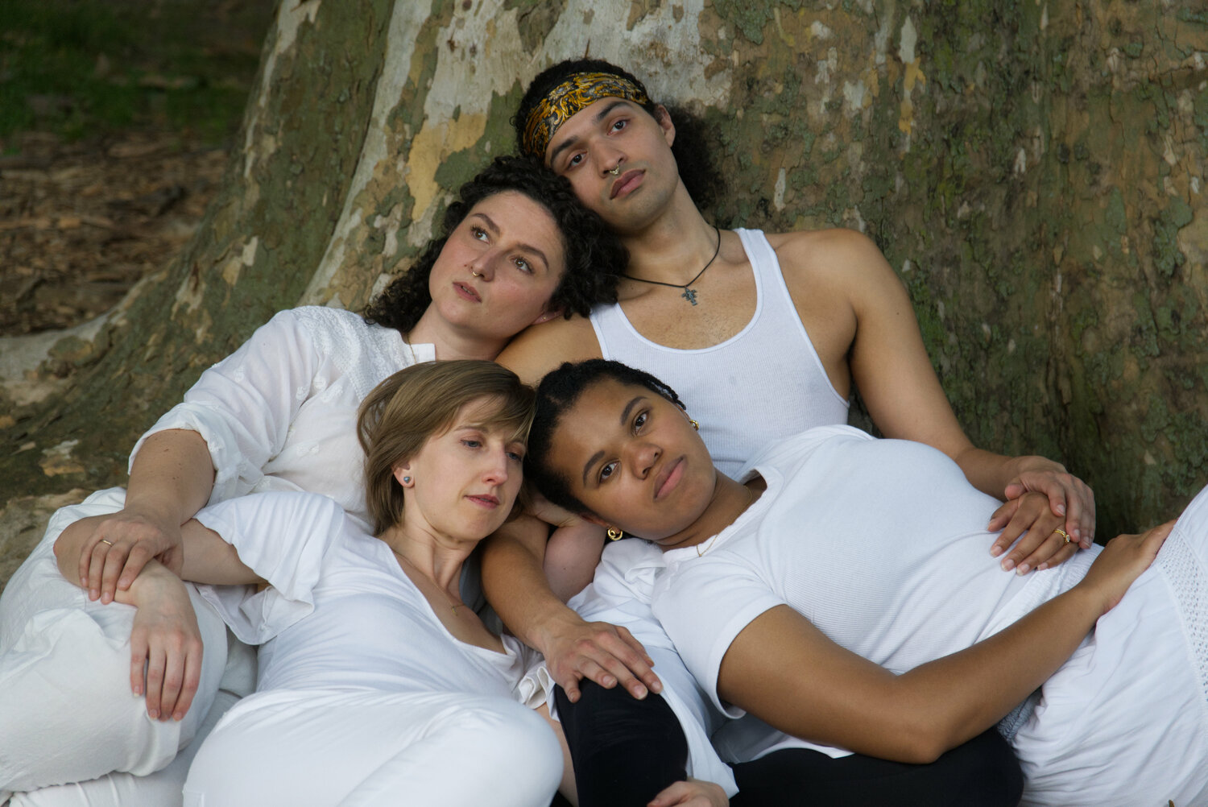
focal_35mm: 105
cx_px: 604
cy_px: 404
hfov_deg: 19.4
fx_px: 3525
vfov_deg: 13.1
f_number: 2.8
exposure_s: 1/500
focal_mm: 70
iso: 640
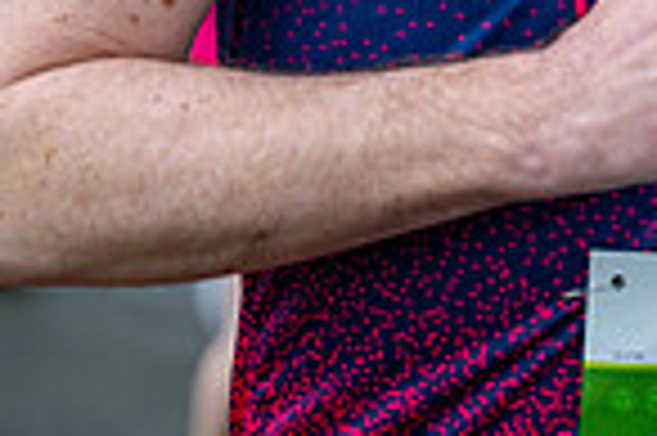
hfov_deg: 7.3
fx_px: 5086
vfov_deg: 4.9
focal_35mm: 279
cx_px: 729
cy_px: -348
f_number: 2.8
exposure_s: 1/1250
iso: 560
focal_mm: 70
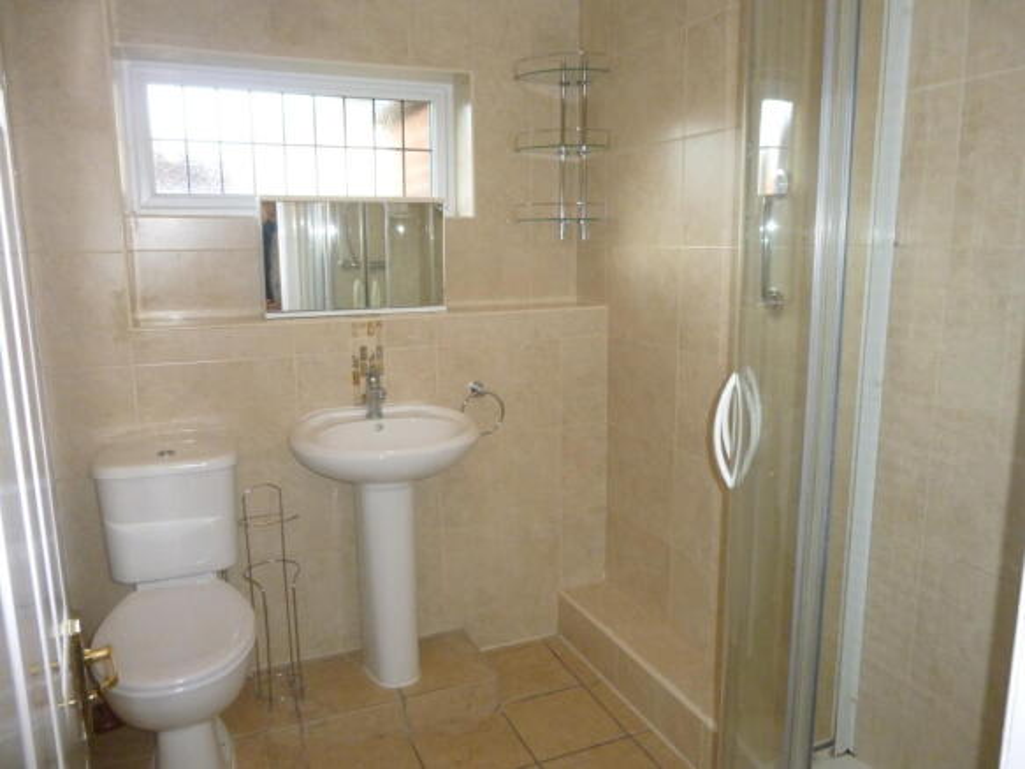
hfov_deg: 69.4
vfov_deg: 54.9
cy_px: 384
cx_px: 512
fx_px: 740
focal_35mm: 25
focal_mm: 4.5
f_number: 3.1
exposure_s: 1/60
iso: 250
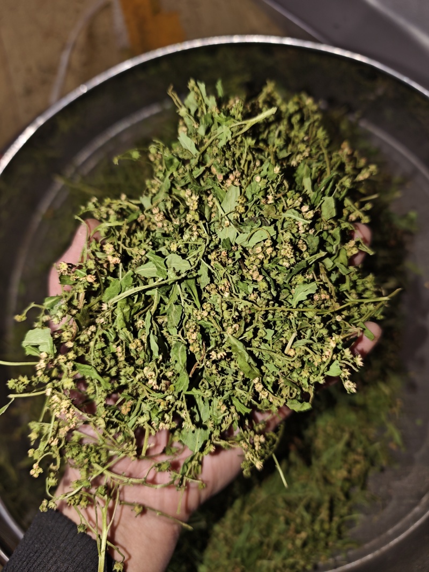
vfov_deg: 73.9
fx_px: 380
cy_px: 286
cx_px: 214
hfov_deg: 58.9
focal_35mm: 23
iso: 50
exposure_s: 1/107
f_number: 1.44
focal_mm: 6.68
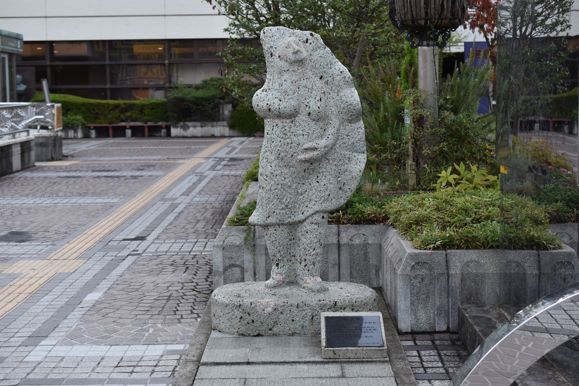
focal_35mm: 60
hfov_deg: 33.4
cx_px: 290
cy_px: 193
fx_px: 965
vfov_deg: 22.6
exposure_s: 1/60
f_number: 4
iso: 400
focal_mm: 40
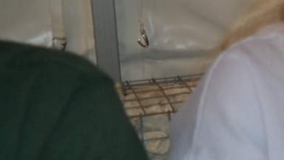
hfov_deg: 14.8
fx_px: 889
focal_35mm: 118
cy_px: 63
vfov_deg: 10.3
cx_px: 569
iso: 400
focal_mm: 18
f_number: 3.5
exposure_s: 1/40
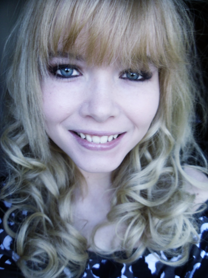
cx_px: 104
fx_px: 248
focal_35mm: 31
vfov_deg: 58.4
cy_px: 139
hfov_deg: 45.4
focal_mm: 5.6
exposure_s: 1/39
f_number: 3.3
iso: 100
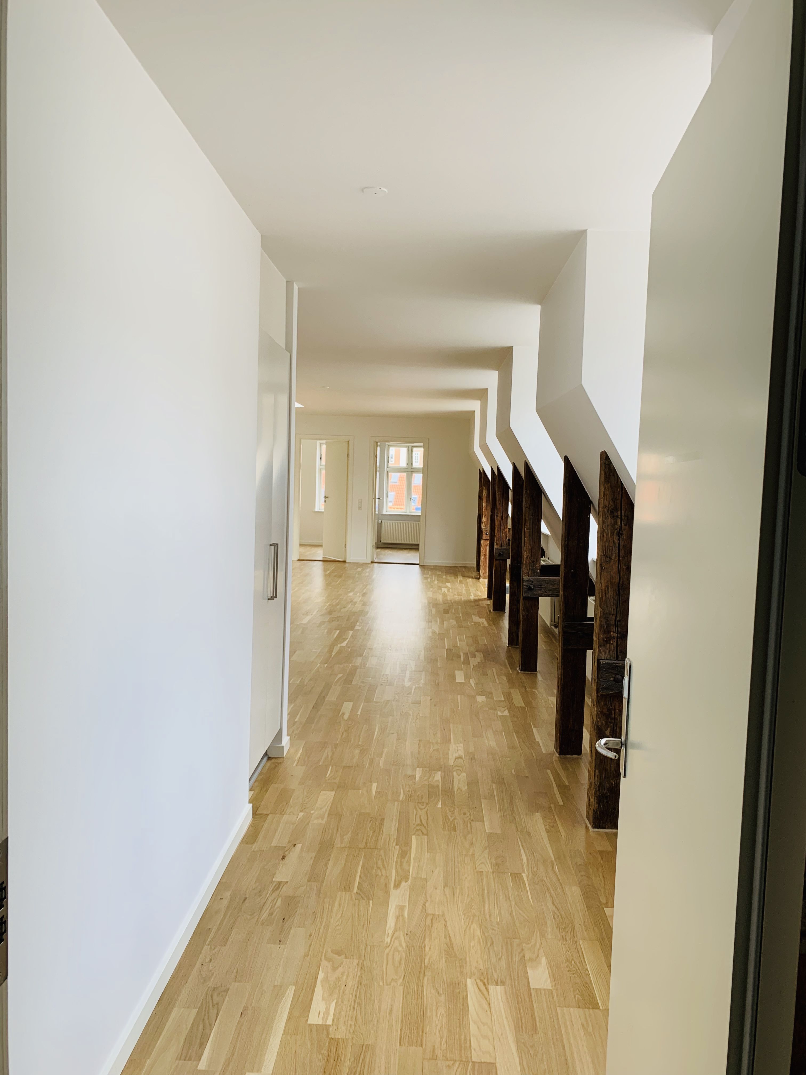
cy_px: 538
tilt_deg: -4.4
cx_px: 403
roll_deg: -1.3
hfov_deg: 53.1
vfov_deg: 67.3
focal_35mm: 26
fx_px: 807
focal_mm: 4.25
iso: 40
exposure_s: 1/121
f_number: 1.8
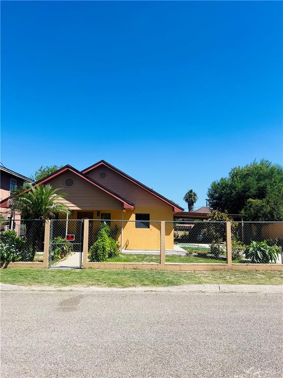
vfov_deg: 67.3
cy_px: 189
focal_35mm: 26
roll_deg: -1.2
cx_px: 142
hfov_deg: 53.1
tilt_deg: +6.8
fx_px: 283
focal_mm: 5.7
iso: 50
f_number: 1.5
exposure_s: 1/4444
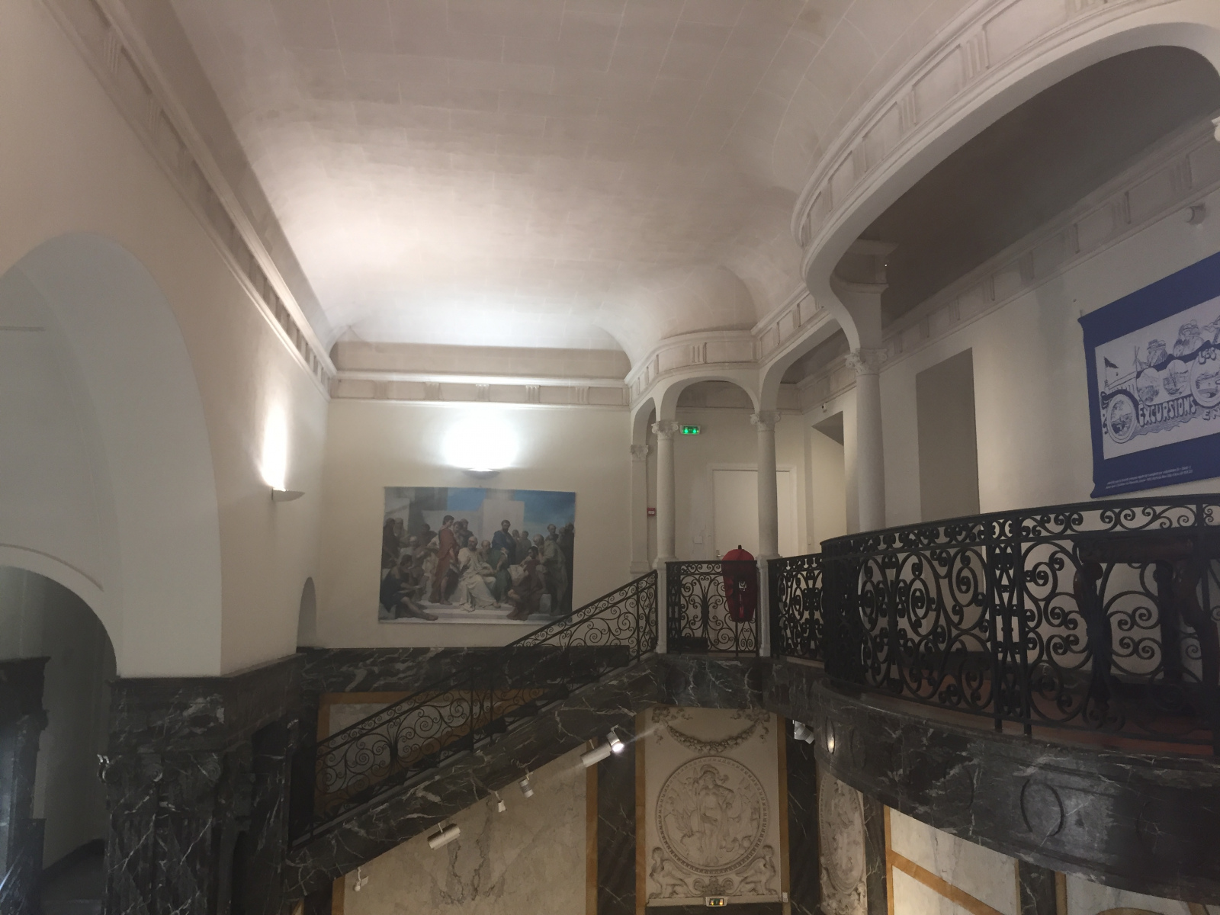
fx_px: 1022
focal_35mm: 29
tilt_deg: +8.1
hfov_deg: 61.7
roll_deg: -0.8
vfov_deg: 48.2
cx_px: 610
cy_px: 458
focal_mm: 4.15
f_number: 2.2
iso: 80
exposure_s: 1/33
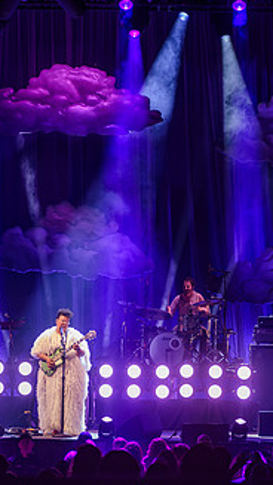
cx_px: 116
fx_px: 1930
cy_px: 257
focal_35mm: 150
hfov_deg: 8.1
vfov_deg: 14.3
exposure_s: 1/400
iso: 2500
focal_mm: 80
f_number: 4.5
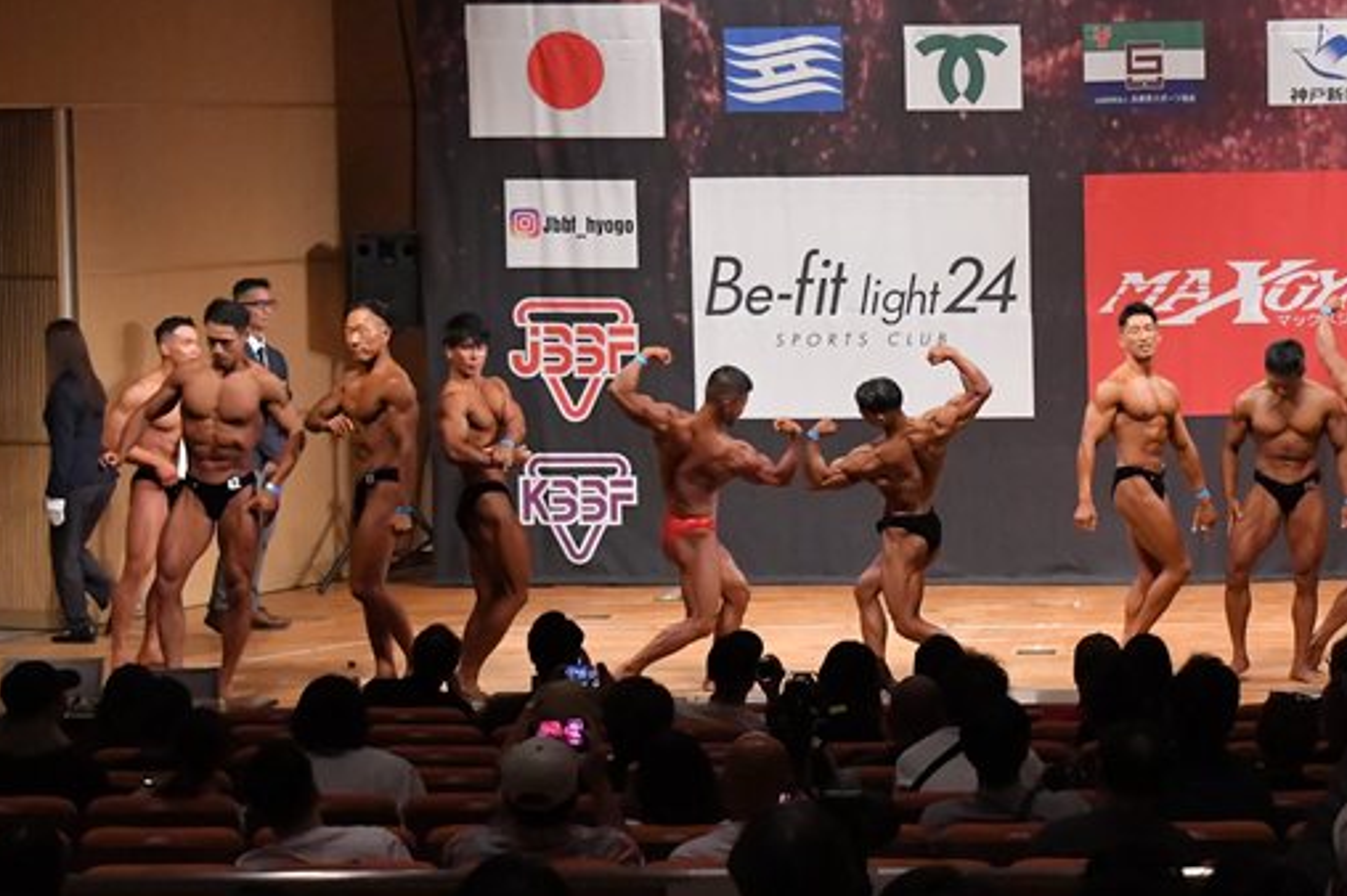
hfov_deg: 17.1
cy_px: 363
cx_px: 998
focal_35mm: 119
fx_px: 4450
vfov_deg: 11.5
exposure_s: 1/400
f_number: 5.6
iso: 9000
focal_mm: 52
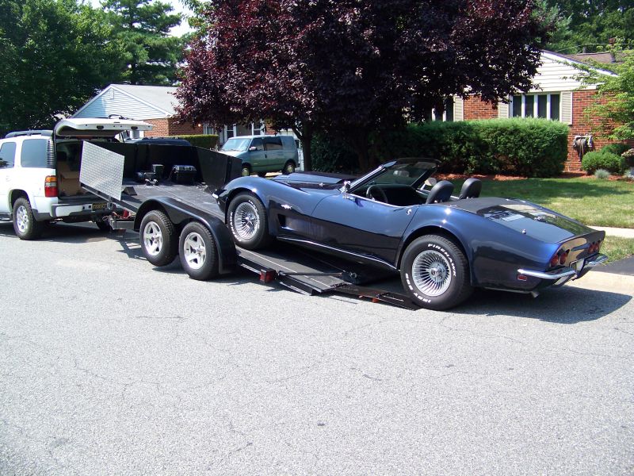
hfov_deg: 51.4
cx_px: 317
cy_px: 238
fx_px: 659
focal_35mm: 36
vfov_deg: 39.7
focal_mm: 5.85
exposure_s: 1/400
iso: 64
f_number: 2.8
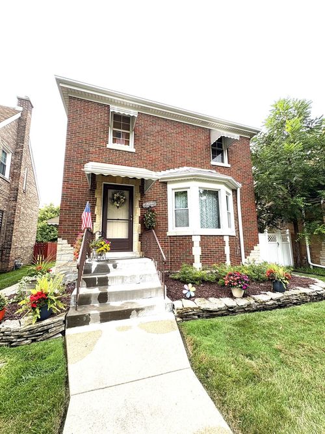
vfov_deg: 102.1
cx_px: 162
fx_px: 175
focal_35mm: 14
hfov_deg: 85.7
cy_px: 217
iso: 40
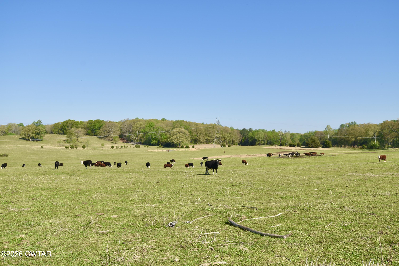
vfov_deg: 36.9
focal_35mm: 36
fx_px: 399
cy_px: 133
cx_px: 200
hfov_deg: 53.1
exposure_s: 1/250
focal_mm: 24
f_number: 8
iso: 100
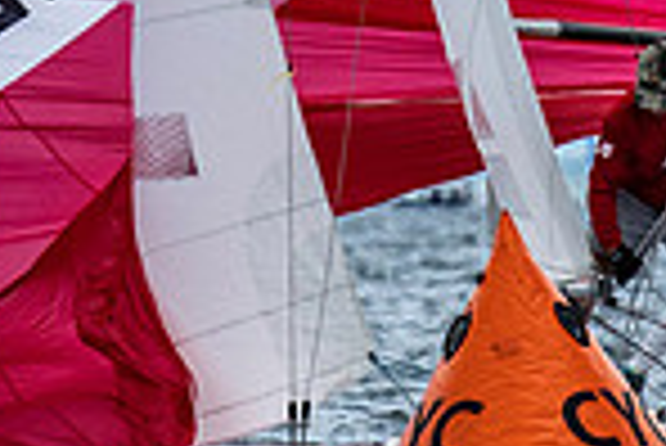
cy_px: -46
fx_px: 38554
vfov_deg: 0.7
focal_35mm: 2082
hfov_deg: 1.0
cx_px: 266
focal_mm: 300
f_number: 5.6
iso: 320
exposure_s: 1/3200
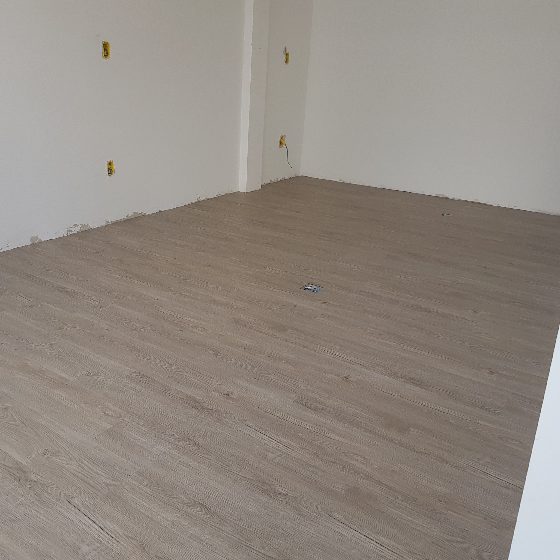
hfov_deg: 52.4
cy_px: 278
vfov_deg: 52.5
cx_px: 241
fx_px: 567
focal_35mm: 31
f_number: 1.7
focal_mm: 4.2
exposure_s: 1/100
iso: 50
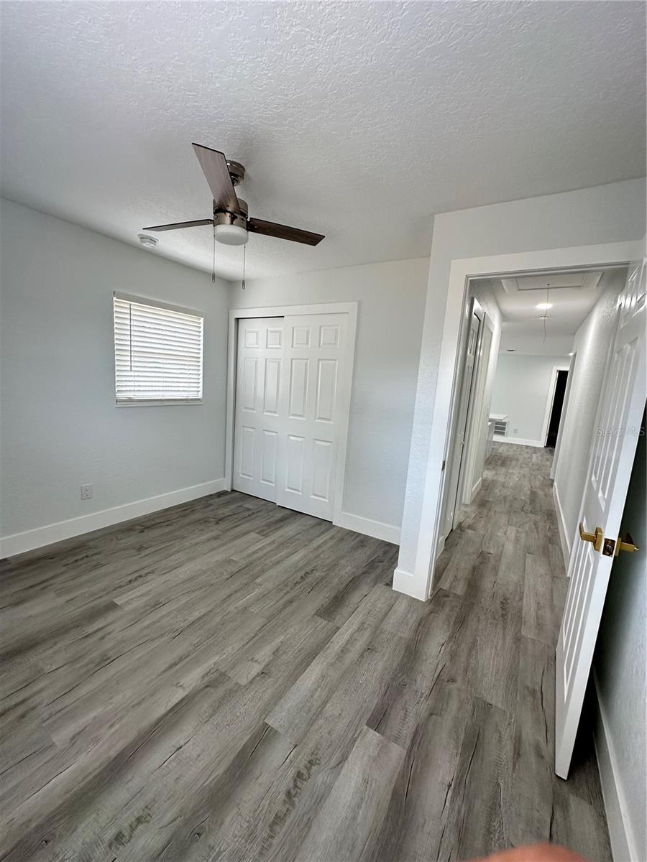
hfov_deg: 85.7
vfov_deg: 102.1
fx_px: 349
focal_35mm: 14
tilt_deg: -8.7
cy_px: 431
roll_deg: -4.7
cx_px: 324
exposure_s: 1/99
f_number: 2.2
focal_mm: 2.22
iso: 160
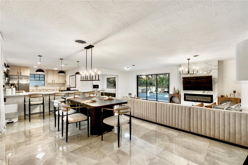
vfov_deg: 77.3
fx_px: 103
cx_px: 124
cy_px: 82
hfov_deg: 100.4
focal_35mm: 15
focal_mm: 10
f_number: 13
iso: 320
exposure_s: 1/10
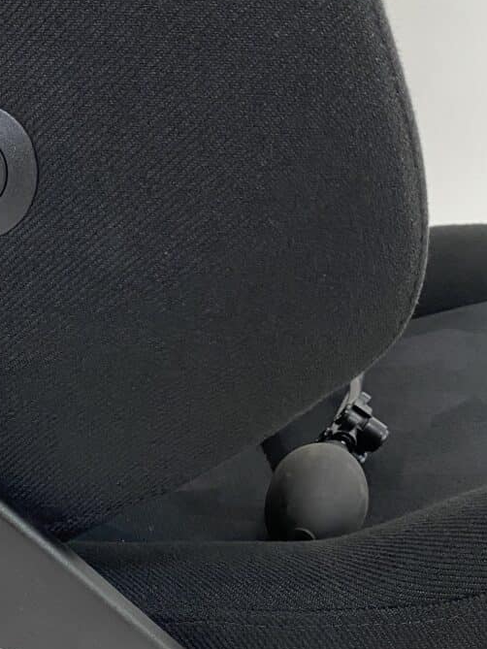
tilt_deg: -17.2
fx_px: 1069
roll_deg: -2.5
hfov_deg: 24.5
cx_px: -2
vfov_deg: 33.7
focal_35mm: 57
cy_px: 389
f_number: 1.8
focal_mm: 4.25
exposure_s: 1/50
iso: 80
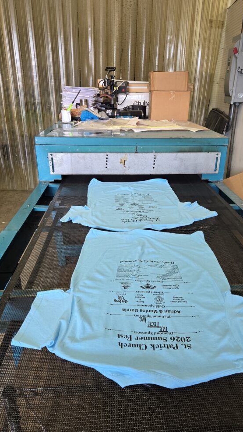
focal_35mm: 26
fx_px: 298
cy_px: 224
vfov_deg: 71.9
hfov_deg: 44.3
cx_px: 134
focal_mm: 5.4
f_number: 1.8
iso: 250
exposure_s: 1/120
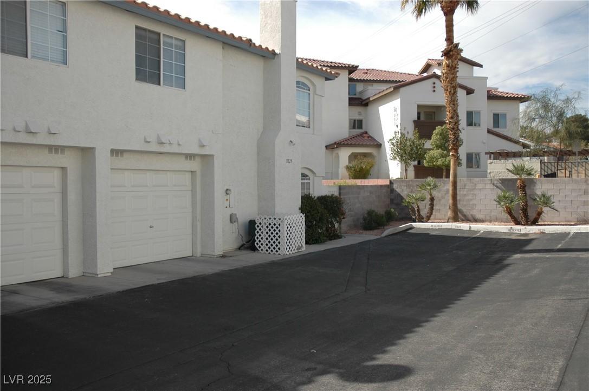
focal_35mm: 36
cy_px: 196
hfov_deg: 53.2
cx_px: 294
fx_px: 588
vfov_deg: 36.8
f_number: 3.8
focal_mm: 24
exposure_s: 1/1600
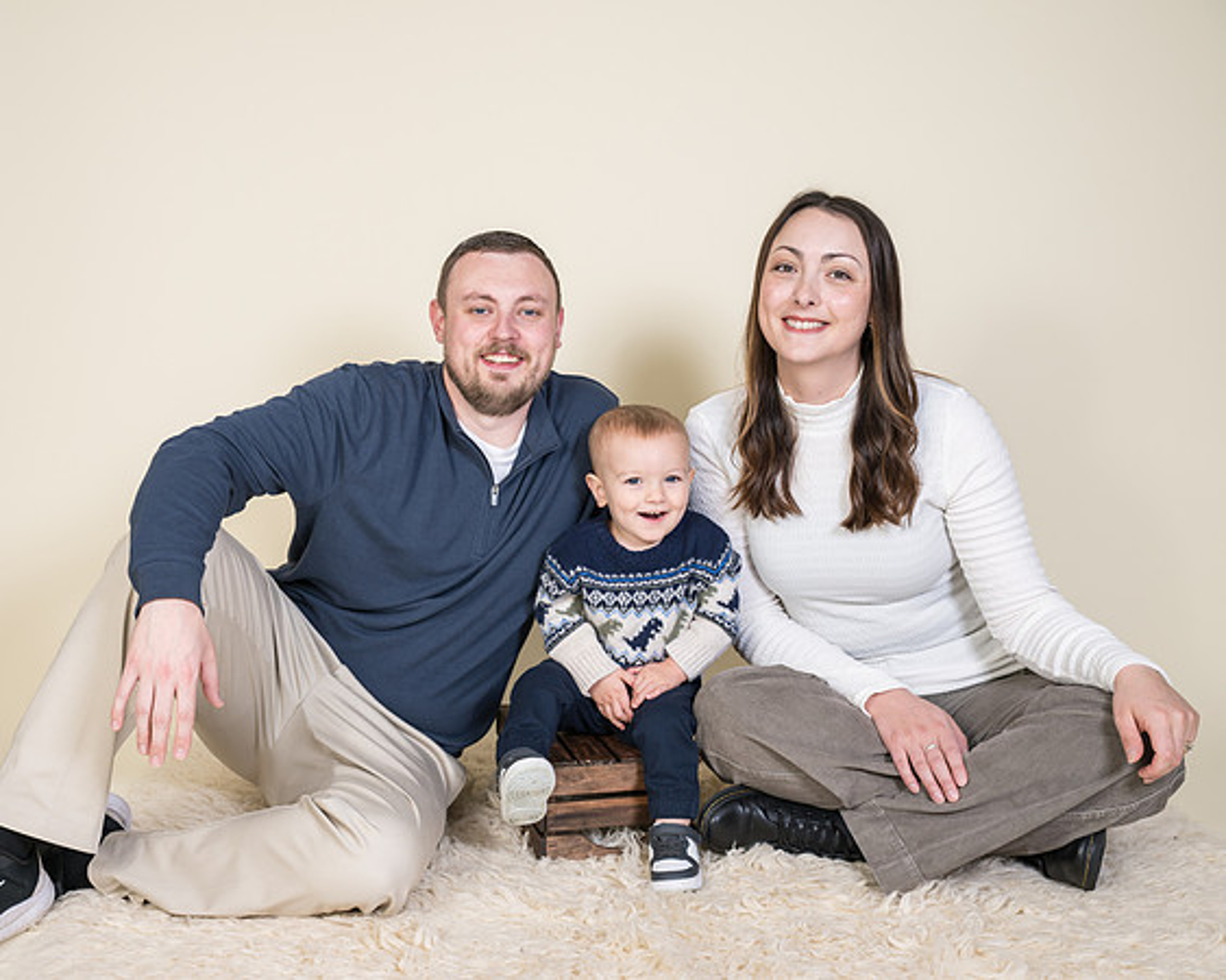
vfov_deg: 34.9
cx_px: 439
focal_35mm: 43
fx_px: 1558
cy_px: 492
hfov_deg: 42.5
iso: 100
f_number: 5.6
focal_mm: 35
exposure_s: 1/100
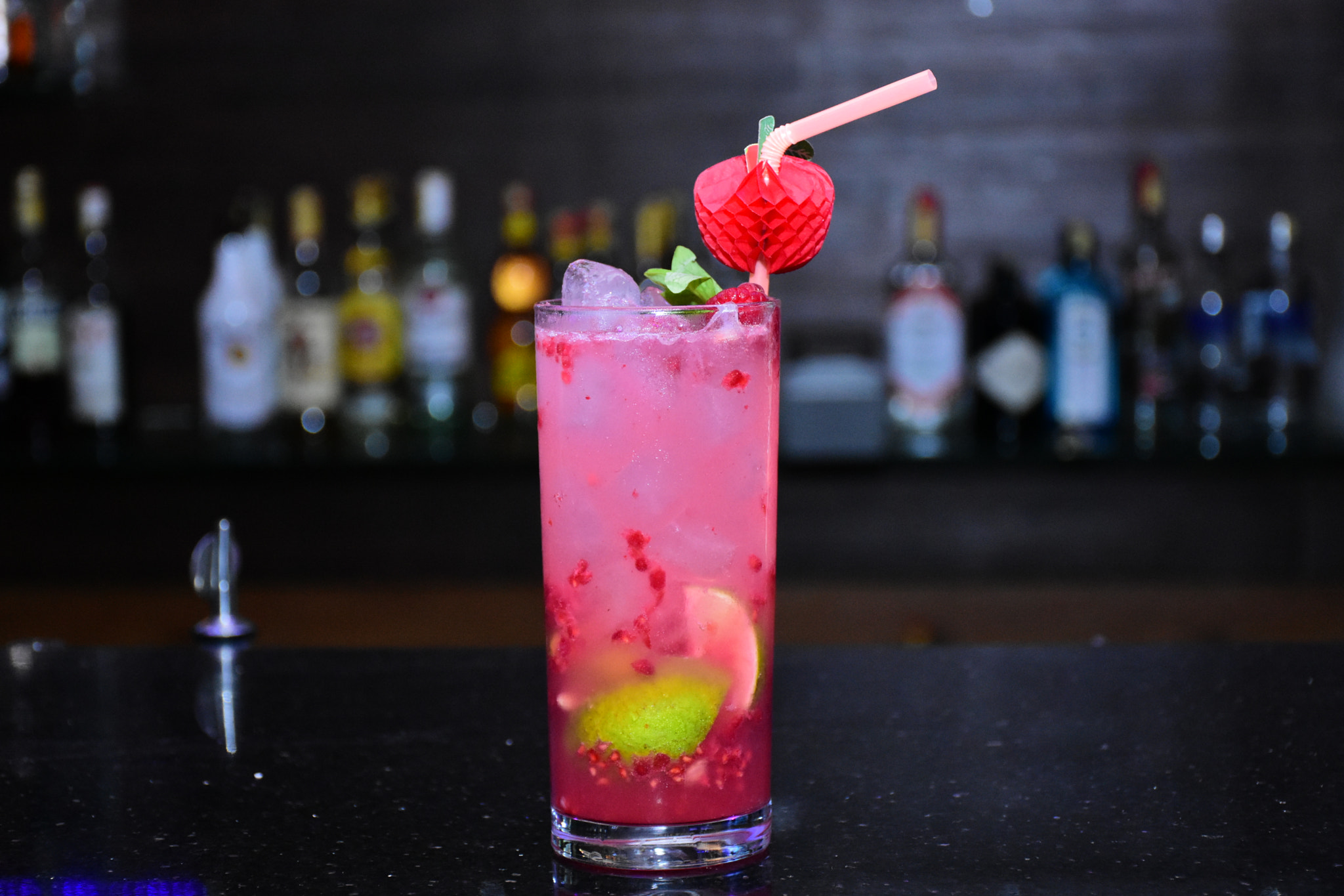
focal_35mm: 78
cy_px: 448
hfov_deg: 26.0
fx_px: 2912
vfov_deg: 17.5
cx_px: 672
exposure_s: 1/200
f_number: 4.8
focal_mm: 52
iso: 3200
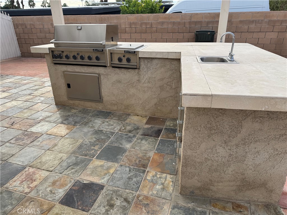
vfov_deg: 56.8
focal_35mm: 24
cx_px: 144
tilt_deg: -24.9
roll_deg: +1.1
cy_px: 108
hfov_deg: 71.6
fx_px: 199
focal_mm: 6.76
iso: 80
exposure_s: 1/1980
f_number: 1.78
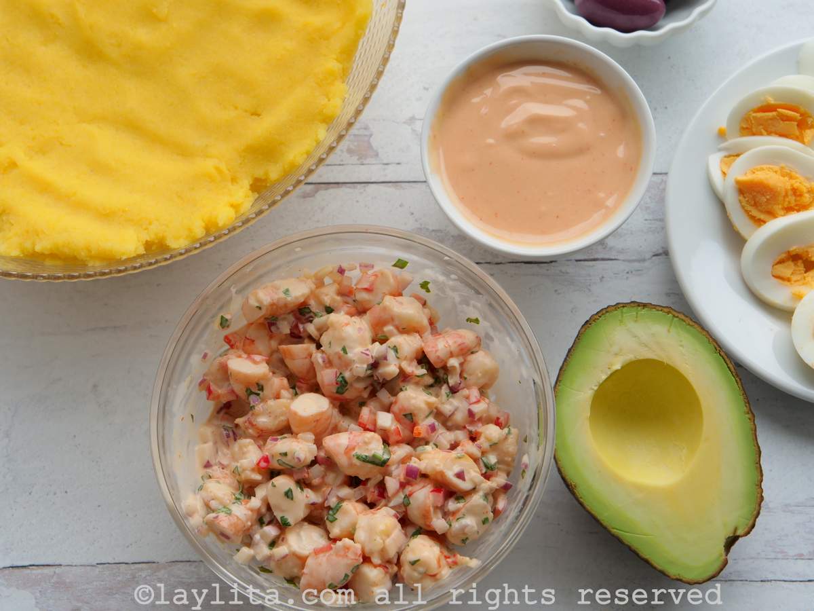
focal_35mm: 68
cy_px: 306
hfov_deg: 28.6
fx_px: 1599
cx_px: 407
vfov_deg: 21.6
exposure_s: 1/80
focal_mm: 34
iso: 250
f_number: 6.3
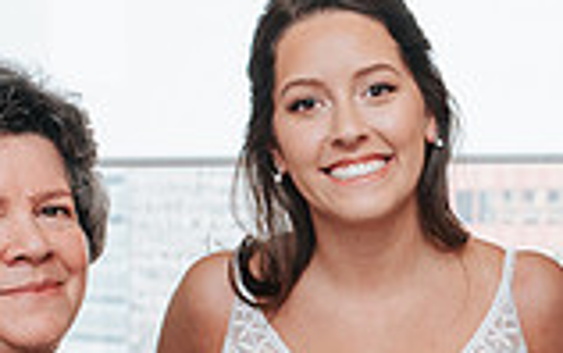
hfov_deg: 14.7
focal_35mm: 141
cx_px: 434
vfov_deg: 9.3
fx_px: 2165
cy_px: 341
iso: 800
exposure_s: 1/125
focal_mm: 35
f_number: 4
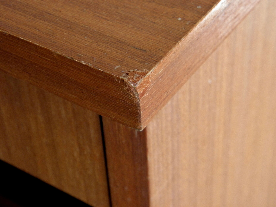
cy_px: 104
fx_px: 638
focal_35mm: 80
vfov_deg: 18.4
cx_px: 138
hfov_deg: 24.4
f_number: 4.4
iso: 200
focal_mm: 14.3
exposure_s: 1/20
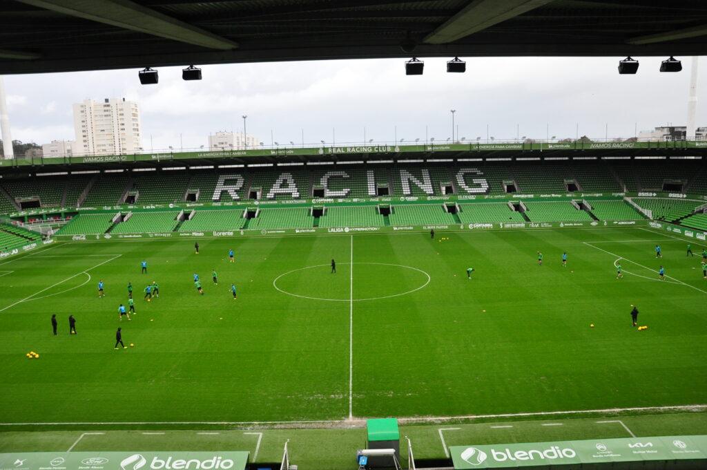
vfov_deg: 47.8
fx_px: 530
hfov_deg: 67.4
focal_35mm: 27
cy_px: 235
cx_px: 354
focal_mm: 18
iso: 800
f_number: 5
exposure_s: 1/250
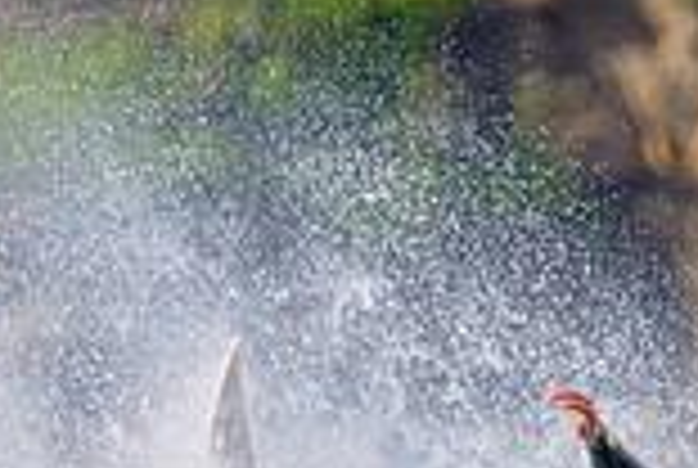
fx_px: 58025
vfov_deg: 0.5
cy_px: 673
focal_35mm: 2987
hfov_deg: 0.7
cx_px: 739
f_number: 11
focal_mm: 800
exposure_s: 1/1600
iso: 900
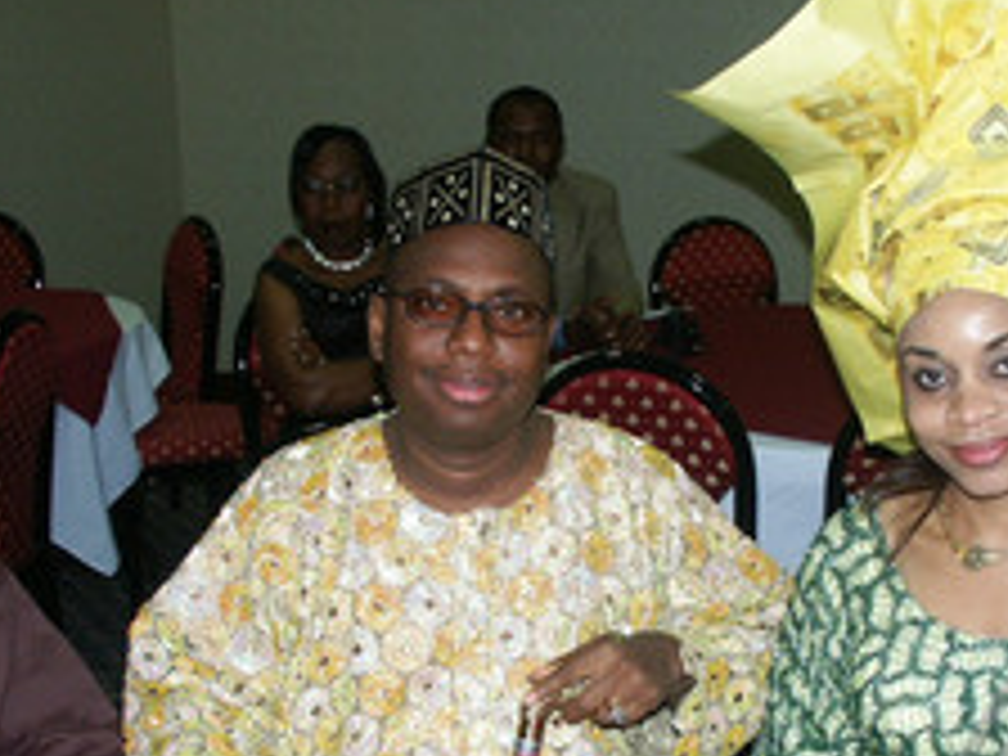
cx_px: 693
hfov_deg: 37.7
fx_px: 1456
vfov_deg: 28.8
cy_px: 540
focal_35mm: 50
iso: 200
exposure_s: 1/90
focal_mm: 7.21
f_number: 2.8
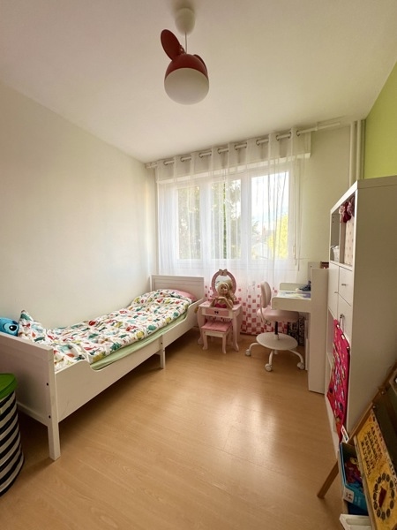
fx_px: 214
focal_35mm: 14
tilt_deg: -3.2
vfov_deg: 102.1
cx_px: 198
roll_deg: +0.7
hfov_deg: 85.7
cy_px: 265
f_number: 2.2
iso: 80
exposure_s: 1/99
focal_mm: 2.22
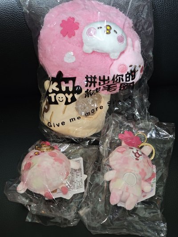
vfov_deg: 27.8
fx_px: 480
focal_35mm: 70
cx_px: 89
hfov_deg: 21.0
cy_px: 118
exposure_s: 1/60
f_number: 1.8
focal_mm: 11.5
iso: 640
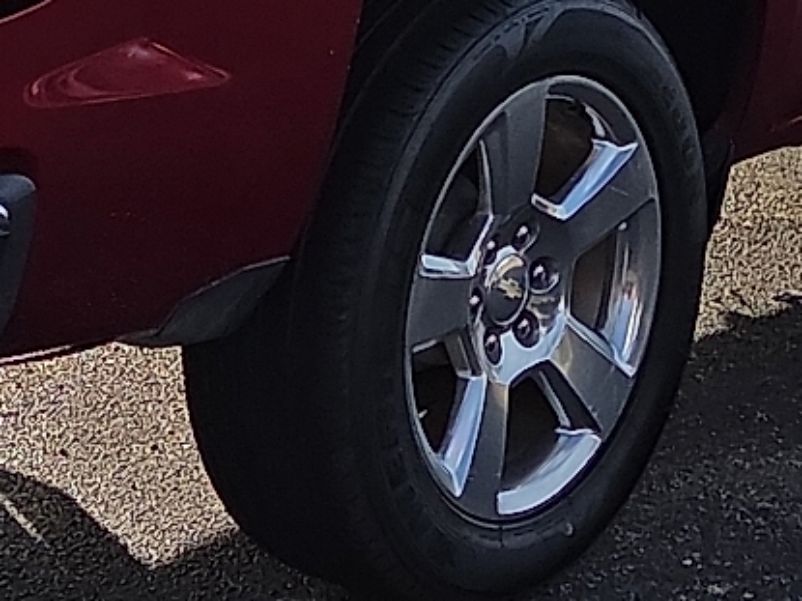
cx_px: 280
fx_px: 3127
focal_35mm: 135
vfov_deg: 10.8
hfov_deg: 14.6
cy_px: -143
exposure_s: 1/3333
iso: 25
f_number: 1.8
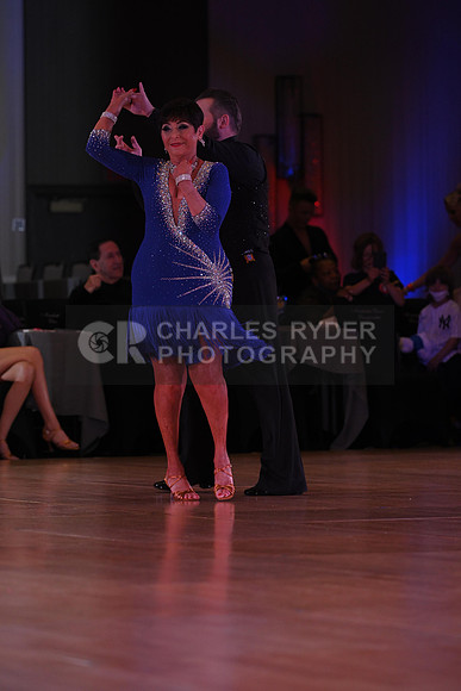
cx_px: 230
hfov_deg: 7.6
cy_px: 346
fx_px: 3455
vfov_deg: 11.4
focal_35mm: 180
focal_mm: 180
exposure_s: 1/500
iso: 1600
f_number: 5
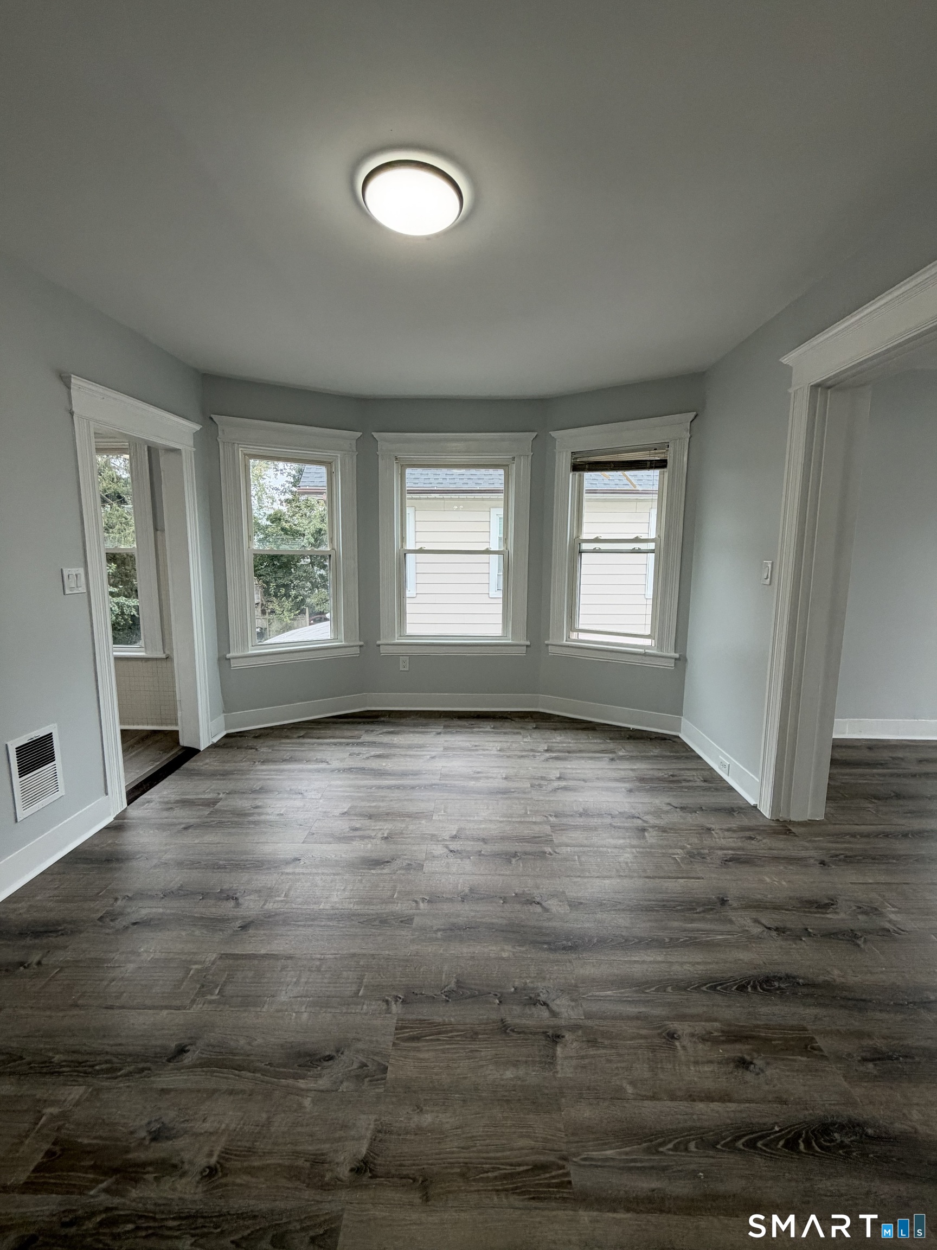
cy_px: 625
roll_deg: -1.0
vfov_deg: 102.1
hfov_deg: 85.7
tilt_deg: -7.1
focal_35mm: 14
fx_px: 505
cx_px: 468
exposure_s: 1/120
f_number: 2.2
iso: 250
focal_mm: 2.22
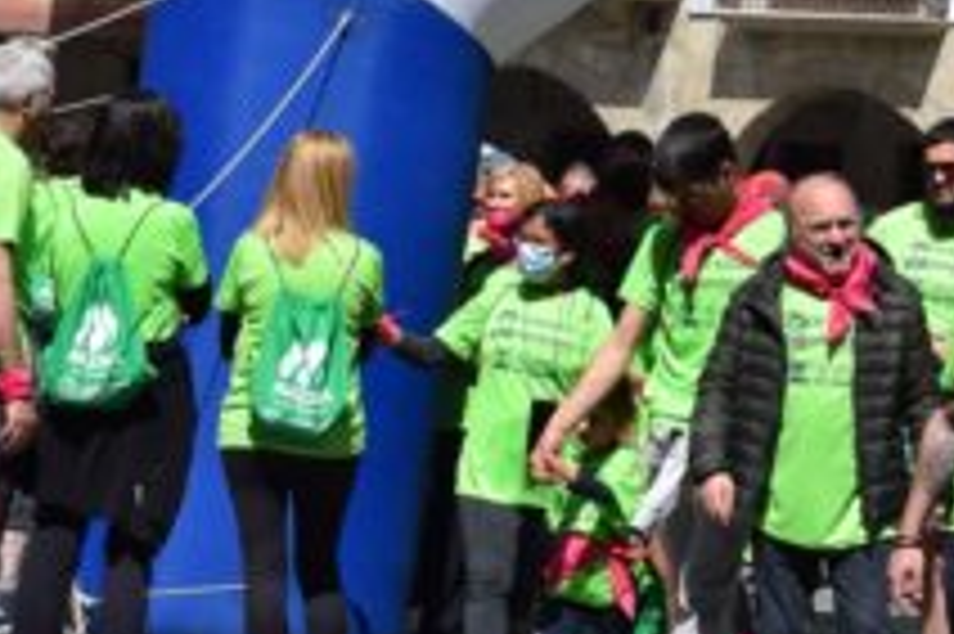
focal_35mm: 153
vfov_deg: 9.0
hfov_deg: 13.1
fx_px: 4042
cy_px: 238
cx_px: 1120
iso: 200
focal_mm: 31
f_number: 11
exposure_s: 1/500
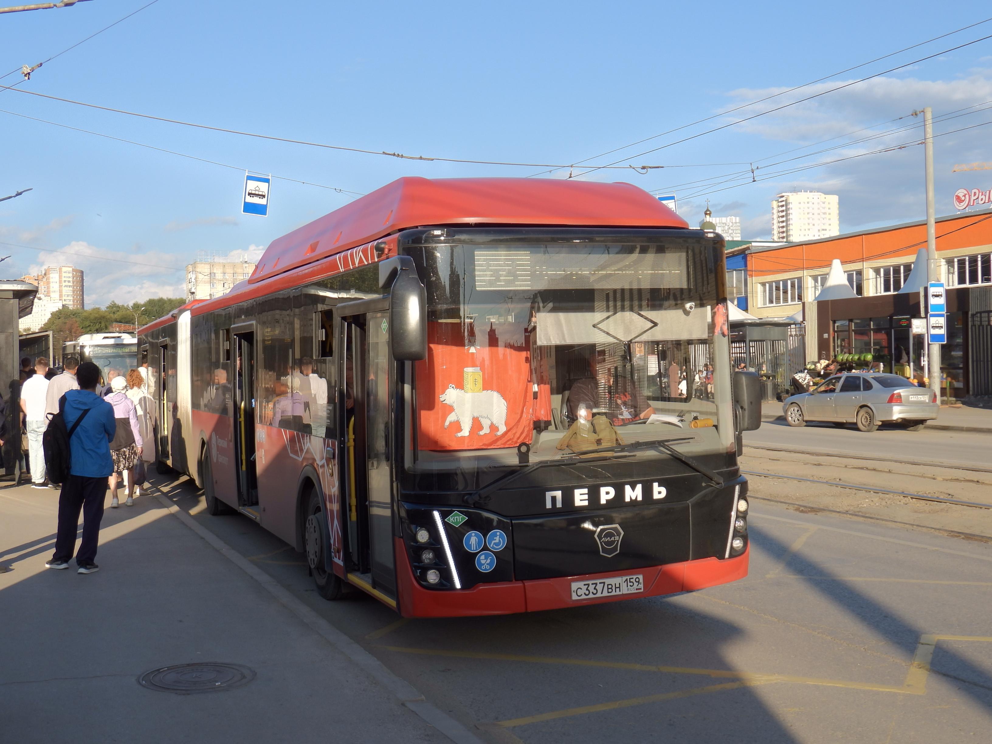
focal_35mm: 40
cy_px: 372
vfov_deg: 36.0
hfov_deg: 46.8
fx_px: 1146
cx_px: 496
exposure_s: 1/800
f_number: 3.2
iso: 100
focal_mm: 7.1
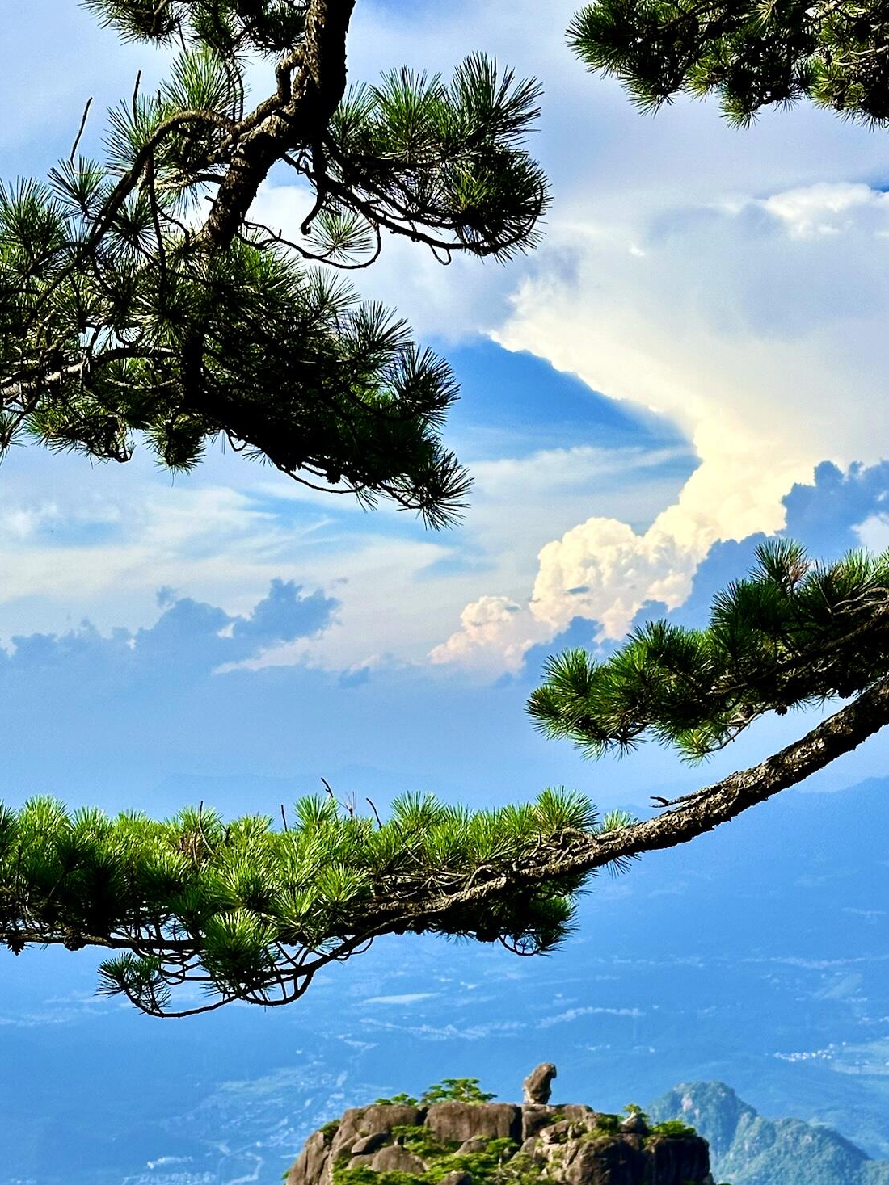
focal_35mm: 67
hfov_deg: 21.9
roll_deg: +2.2
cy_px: 737
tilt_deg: -1.6
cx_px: 490
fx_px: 2295
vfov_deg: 28.9
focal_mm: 6.86
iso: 64
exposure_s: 1/3731
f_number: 1.78
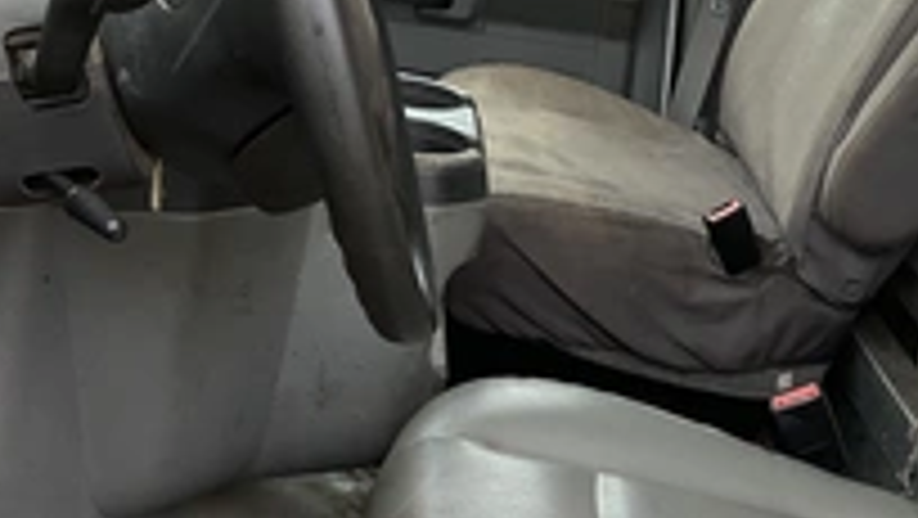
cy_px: 523
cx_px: 774
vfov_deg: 18.9
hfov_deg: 32.6
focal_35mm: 62
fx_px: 1510
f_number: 1.8
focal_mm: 3
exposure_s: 1/180
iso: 25
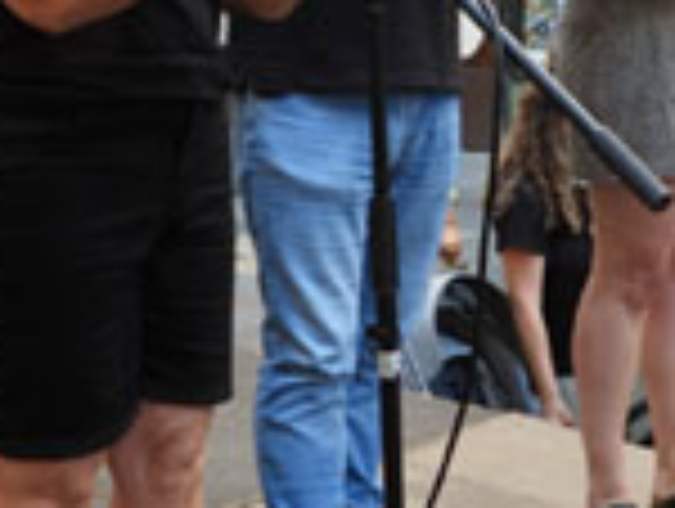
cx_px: 76
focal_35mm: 83
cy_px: 13
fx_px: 1621
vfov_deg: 17.5
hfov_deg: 23.0
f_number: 2.8
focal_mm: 4.7
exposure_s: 1/80
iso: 100
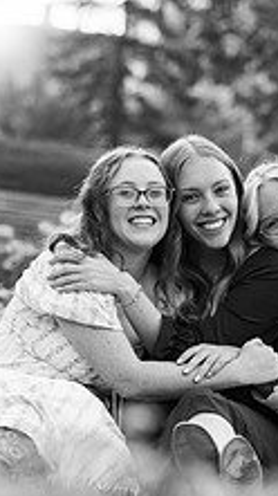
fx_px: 4543
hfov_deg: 3.5
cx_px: 215
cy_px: 352
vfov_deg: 6.2
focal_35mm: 346
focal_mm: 162
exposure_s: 1/250
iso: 1000
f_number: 5.6
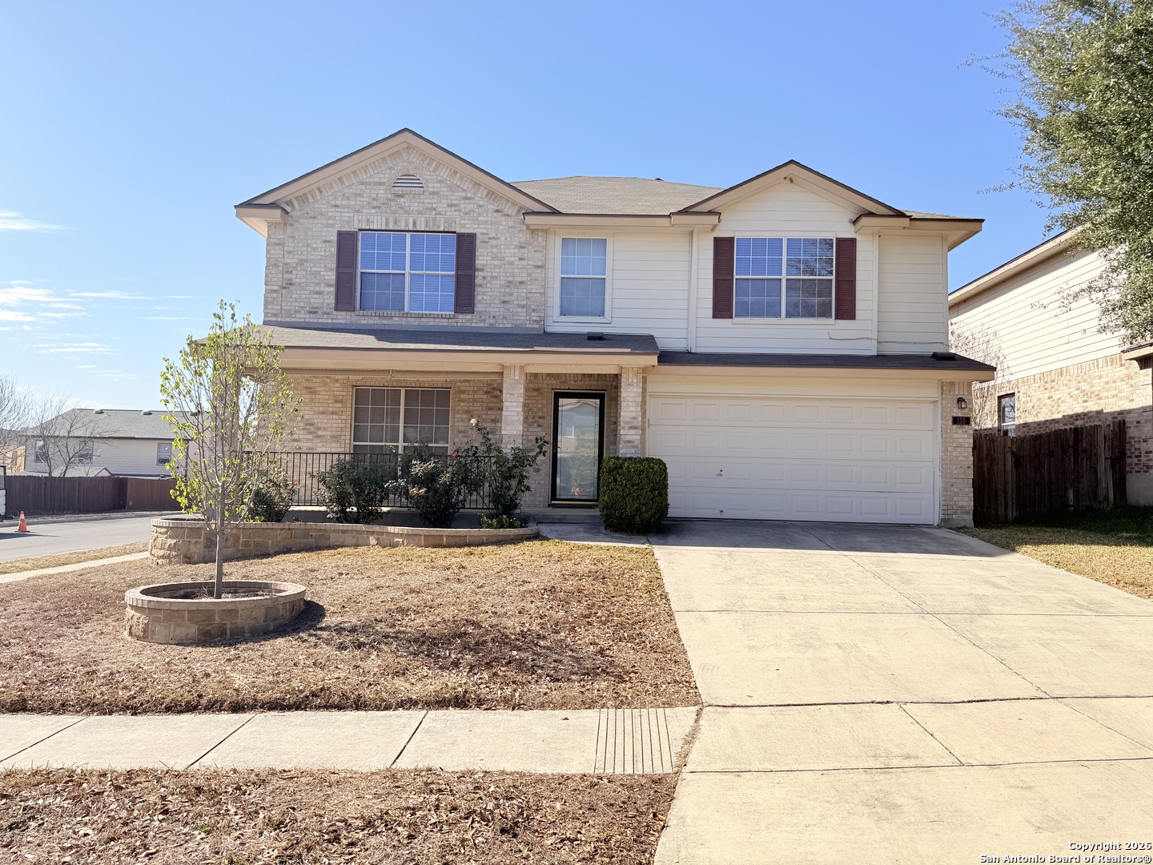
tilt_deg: +3.4
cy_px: 432
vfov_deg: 56.8
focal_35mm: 24
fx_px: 799
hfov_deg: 71.6
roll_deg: -1.6
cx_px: 576
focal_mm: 6.76
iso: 80
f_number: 1.78
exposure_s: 1/4673
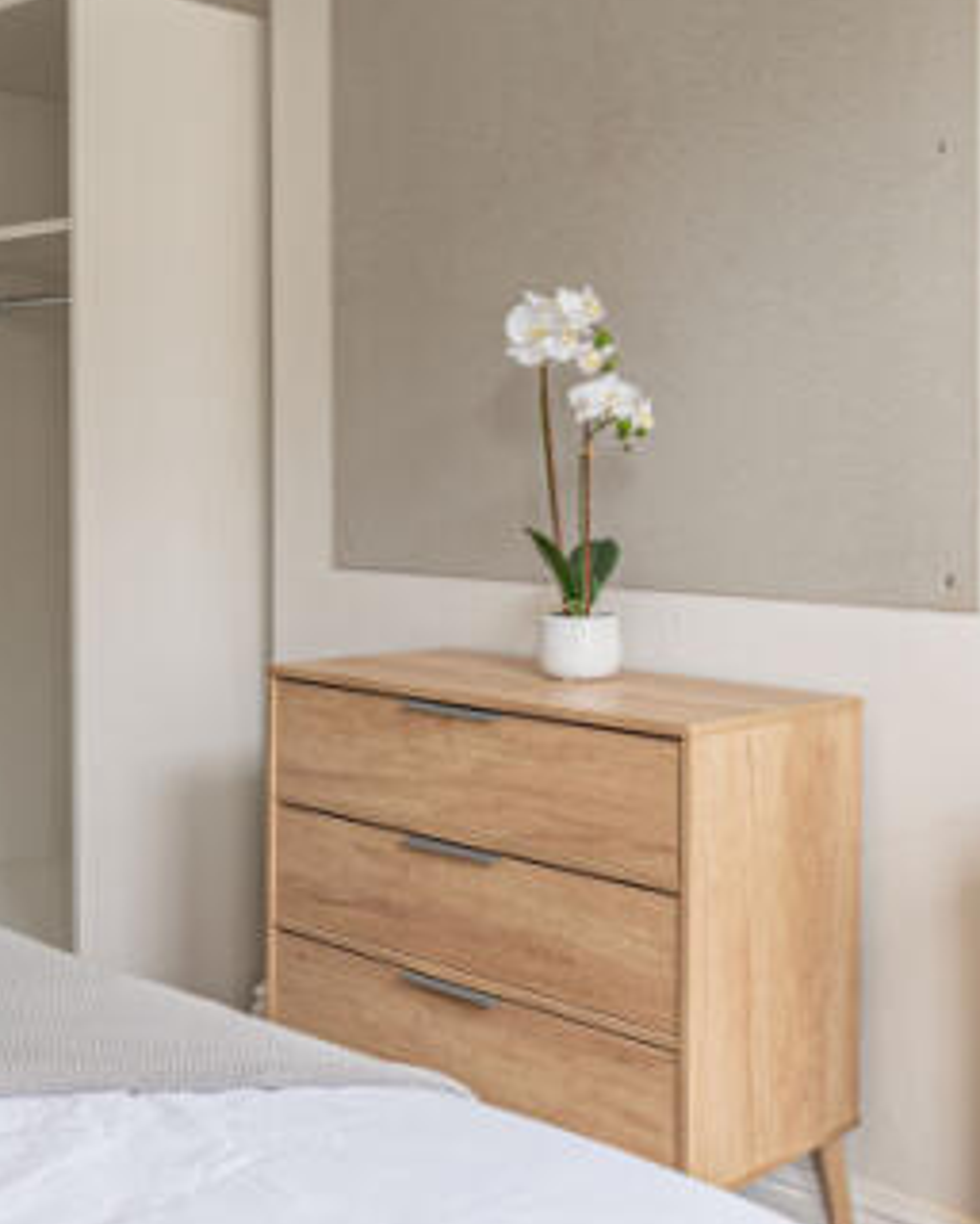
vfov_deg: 39.9
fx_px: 1675
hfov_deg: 32.6
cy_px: 449
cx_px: 501
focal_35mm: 46
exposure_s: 1/20
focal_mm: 15.4
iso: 100
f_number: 5
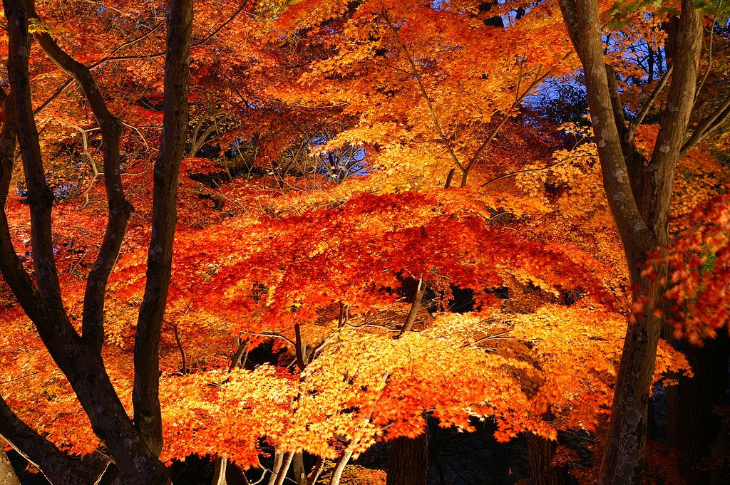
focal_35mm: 90
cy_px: 242
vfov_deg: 15.2
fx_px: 1823
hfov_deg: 22.6
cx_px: 365
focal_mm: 60
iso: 100
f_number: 8
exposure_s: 3
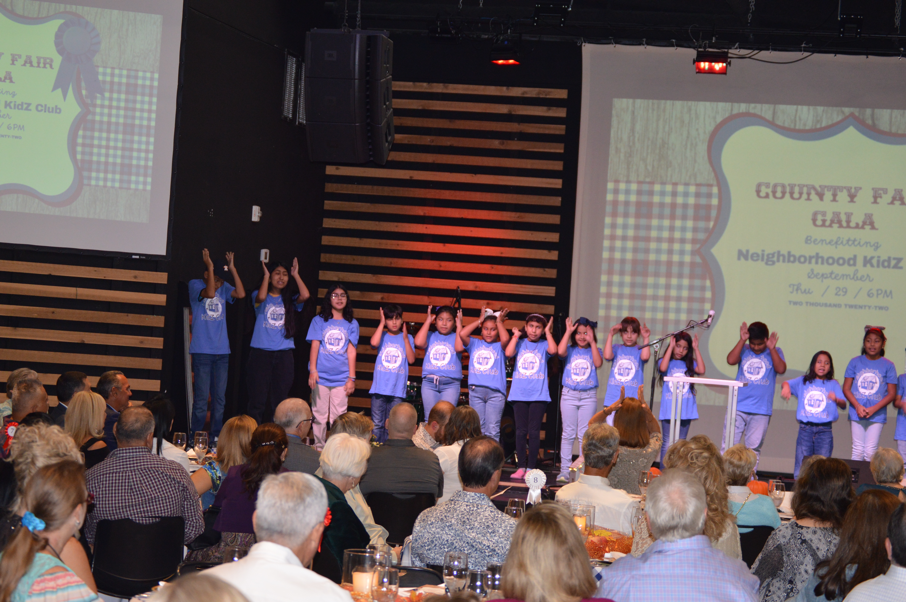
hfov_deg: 24.6
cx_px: 453
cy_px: 301
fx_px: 2074
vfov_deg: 16.5
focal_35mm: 82
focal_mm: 55
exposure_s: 1/60
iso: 720
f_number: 4
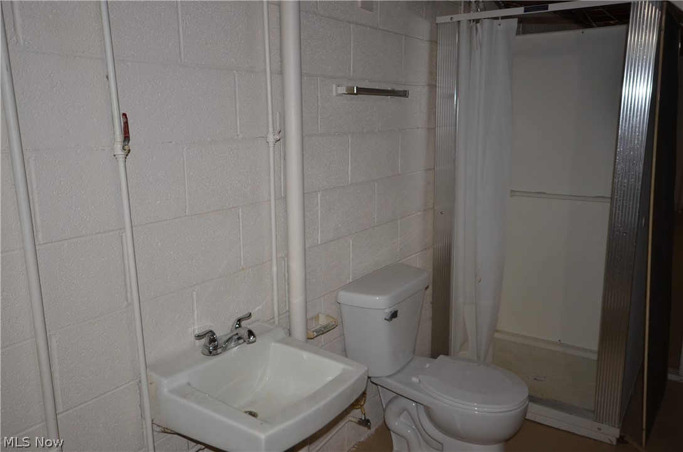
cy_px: 226
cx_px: 342
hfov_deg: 62.0
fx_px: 568
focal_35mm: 30
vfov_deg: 43.4
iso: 800
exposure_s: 1/60
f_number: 5.6
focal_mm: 20
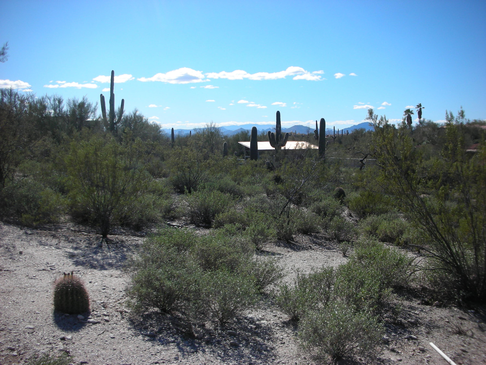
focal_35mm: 35
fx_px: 491
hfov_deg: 52.6
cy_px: 182
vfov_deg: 40.7
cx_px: 243
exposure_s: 1/132
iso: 50
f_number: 8.5
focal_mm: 5.8
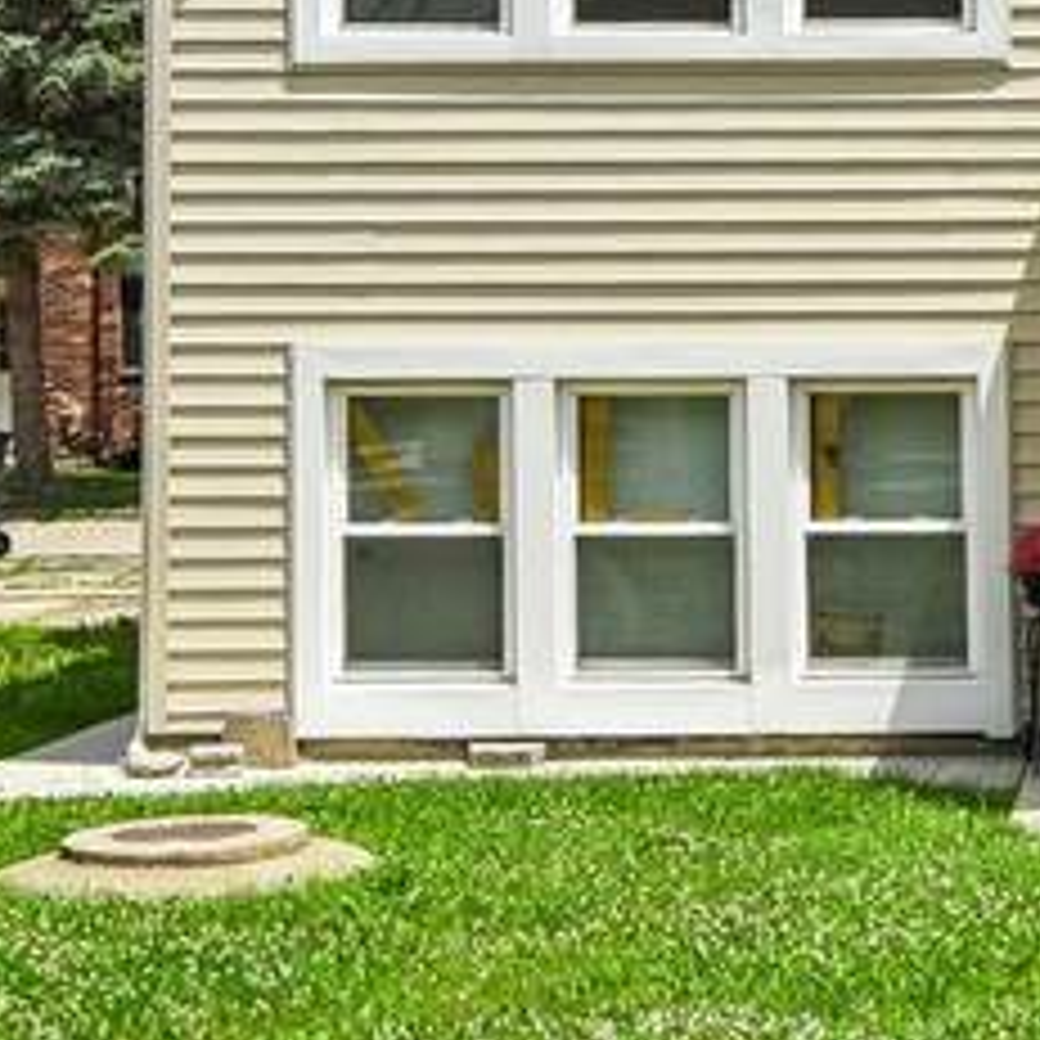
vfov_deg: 16.2
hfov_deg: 17.0
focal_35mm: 99
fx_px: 3365
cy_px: -493
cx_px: 1121
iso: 400
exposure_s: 1/1250
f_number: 8
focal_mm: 14
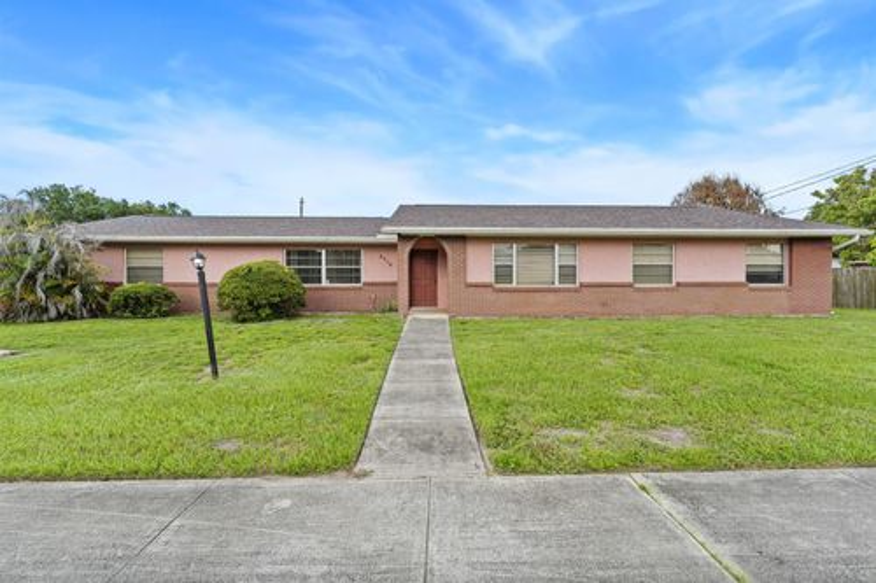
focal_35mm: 14
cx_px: 438
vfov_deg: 81.2
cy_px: 292
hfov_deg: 104.3
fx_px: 341
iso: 250
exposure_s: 1/20
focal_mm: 14
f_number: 9
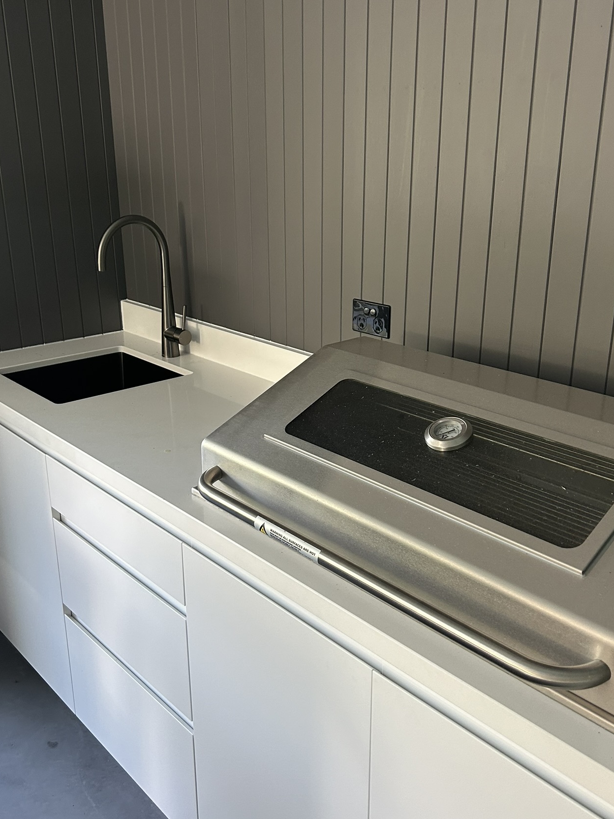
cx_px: 322
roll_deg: +2.3
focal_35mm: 32
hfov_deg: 44.1
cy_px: 394
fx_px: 757
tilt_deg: -15.1
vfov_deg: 56.8
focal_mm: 5.7
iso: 125
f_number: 1.5
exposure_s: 1/84
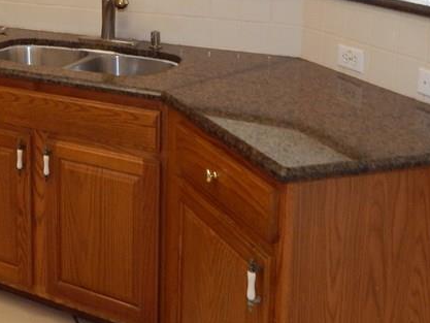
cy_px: -4
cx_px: 12
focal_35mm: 54
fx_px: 671
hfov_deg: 33.0
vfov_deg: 25.6
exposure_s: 1/30
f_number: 3
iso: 200
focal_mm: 4
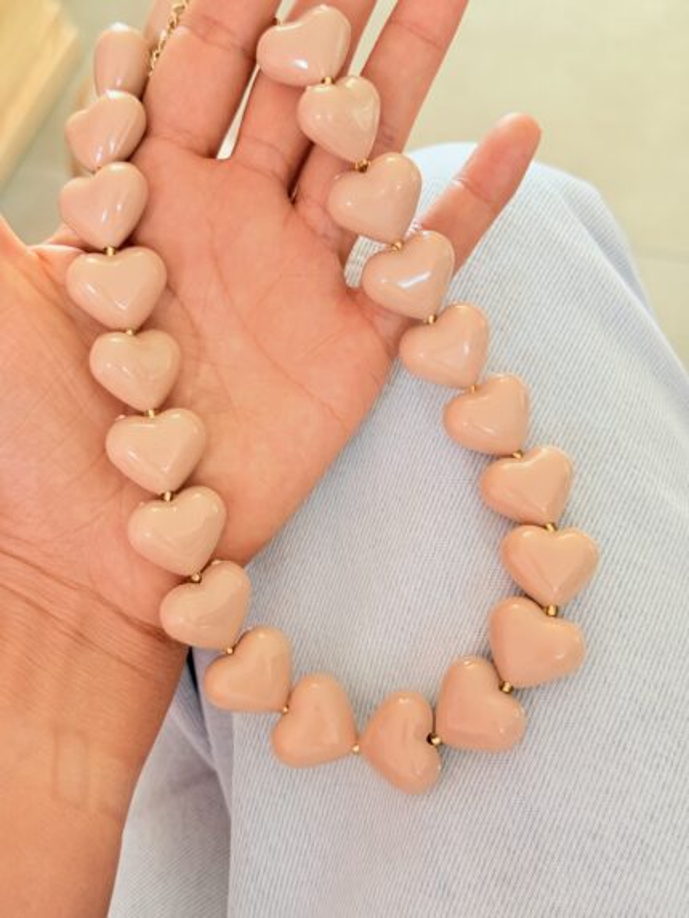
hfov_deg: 30.3
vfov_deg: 39.6
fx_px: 1273
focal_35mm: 48
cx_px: 344
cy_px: 459
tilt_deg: -54.5
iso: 160
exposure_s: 1/60
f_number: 1.78
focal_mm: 6.76
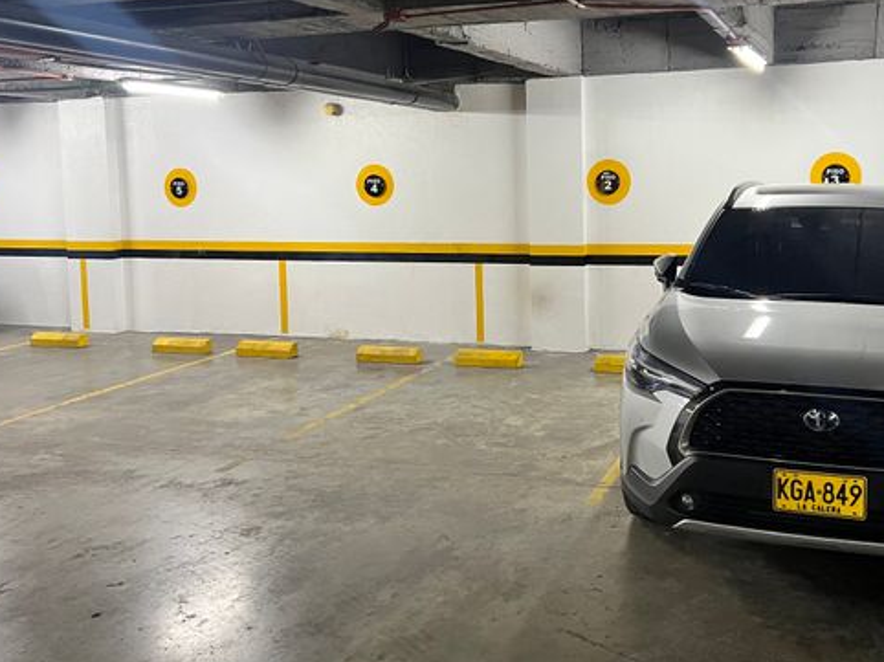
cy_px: 231
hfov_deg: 50.8
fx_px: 919
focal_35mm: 36
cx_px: 557
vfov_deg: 39.2
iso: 400
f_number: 1.5
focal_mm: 5.7
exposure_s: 1/60
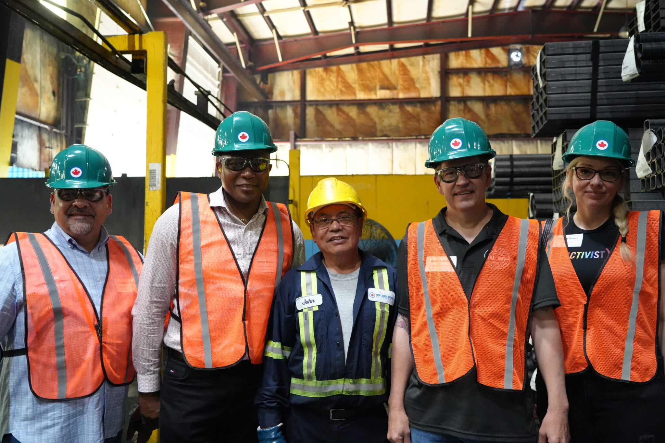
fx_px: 554
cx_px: 332
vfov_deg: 43.6
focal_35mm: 30
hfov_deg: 61.9
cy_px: 222
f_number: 4
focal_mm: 30
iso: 10000
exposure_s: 1/160
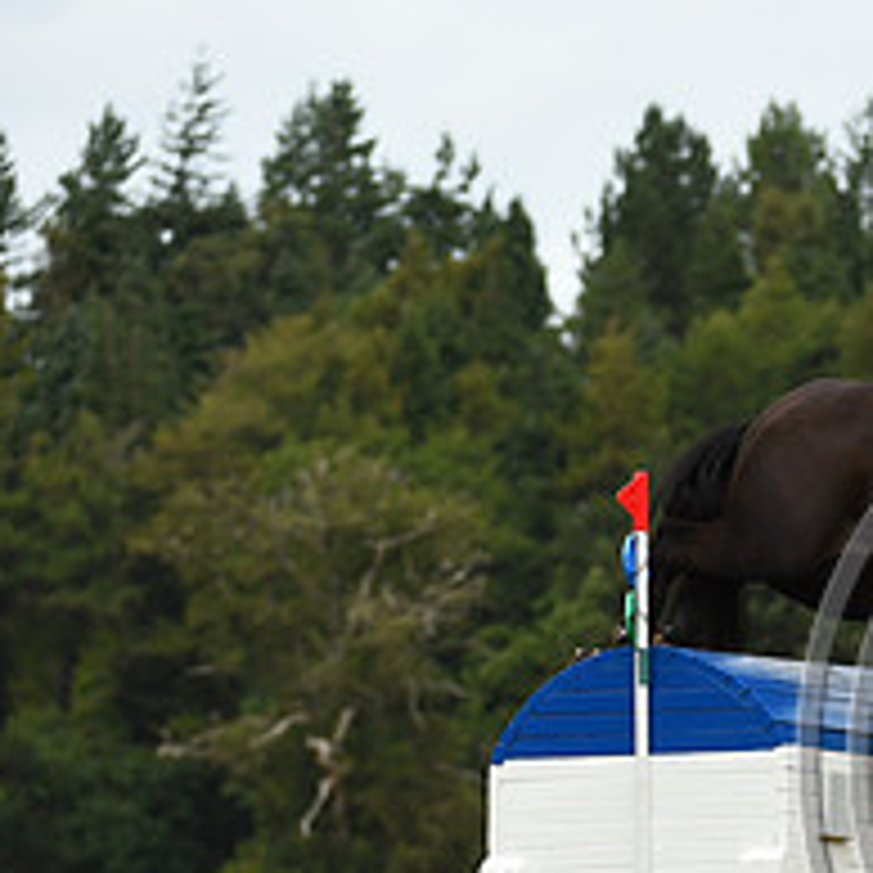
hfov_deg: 3.4
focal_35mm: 507
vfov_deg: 3.5
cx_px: 1210
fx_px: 14466
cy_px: 702
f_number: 5.6
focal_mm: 200
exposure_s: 1/1250
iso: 320
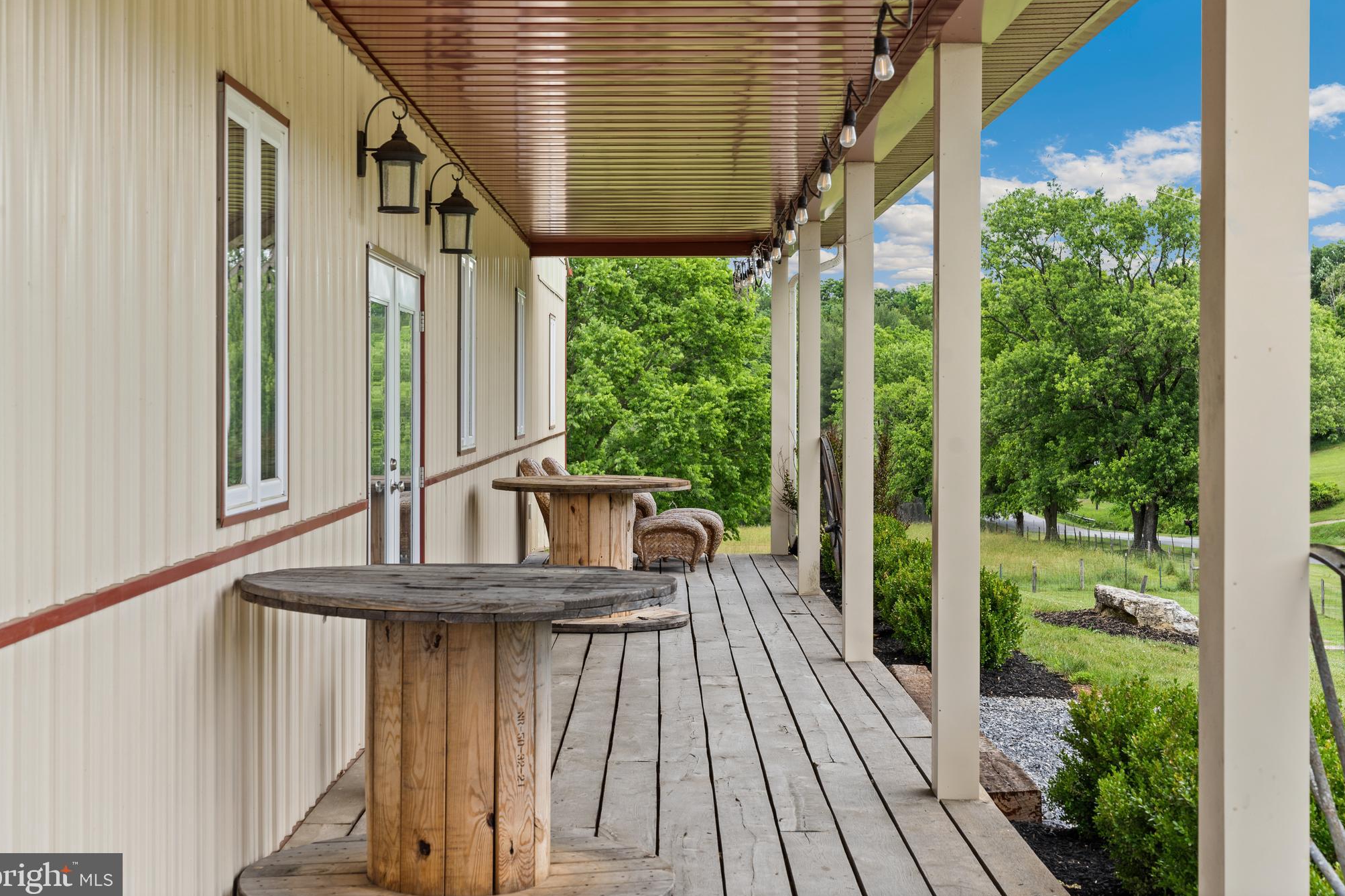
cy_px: 445
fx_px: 1868
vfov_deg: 27.0
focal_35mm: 50
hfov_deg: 39.6
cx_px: 660
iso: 200
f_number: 7.1
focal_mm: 49
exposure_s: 1/30
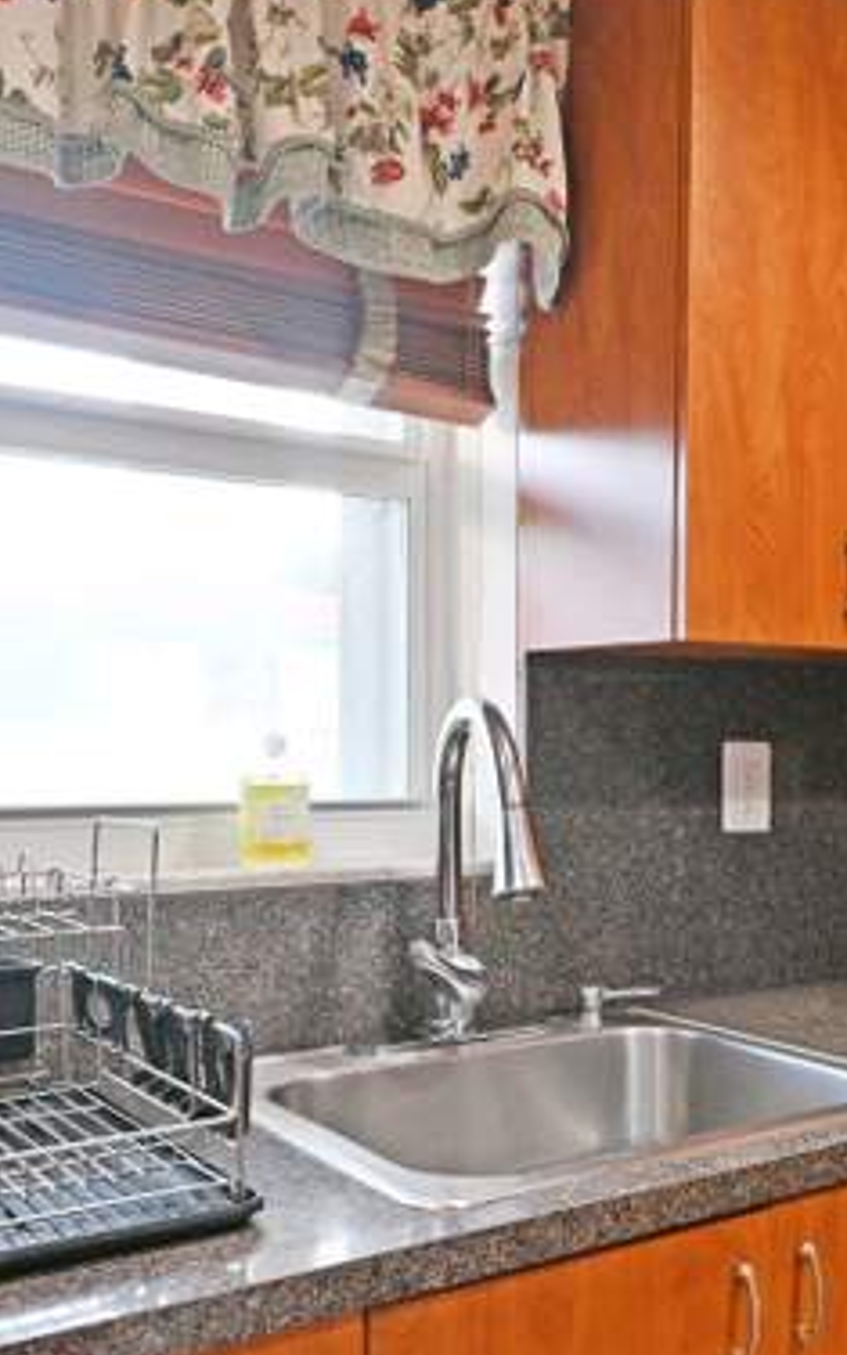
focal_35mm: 39
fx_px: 1440
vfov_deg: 49.9
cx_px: 631
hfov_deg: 32.2
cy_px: 852
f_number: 4.8
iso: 800
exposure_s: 1/45
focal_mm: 12
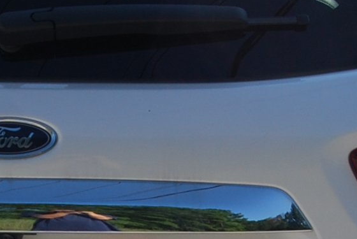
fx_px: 2264
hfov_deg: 9.0
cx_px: 76
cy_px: 272
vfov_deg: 6.0
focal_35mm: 228
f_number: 7.1
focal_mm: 22
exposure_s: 1/200
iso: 100
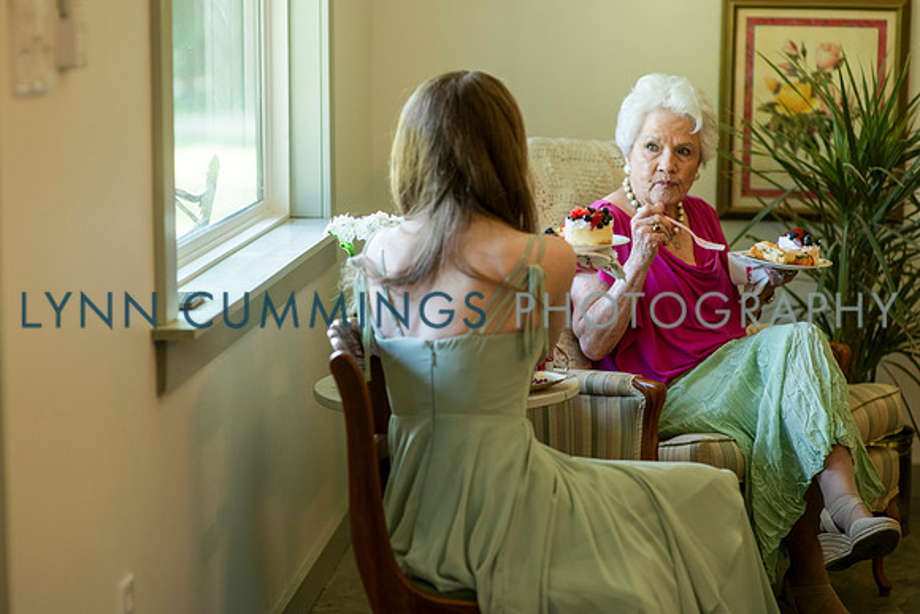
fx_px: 2434
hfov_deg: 21.4
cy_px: 291
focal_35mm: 95
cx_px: 460
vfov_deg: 14.4
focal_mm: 85
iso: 320
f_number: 2.2
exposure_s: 1/320
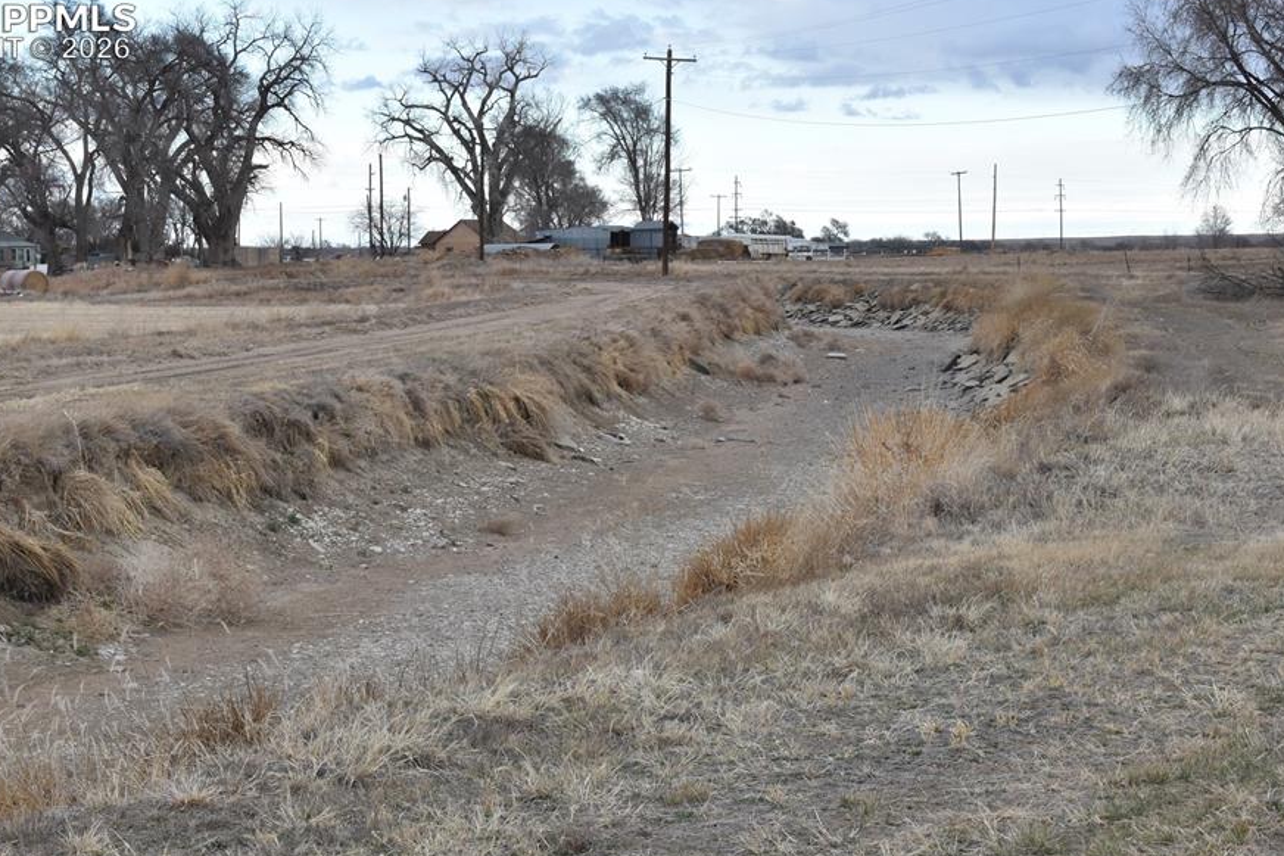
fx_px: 2888
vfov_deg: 16.8
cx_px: 595
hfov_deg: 25.1
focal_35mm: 81
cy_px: 480
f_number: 16
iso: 800
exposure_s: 1/200
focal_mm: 46
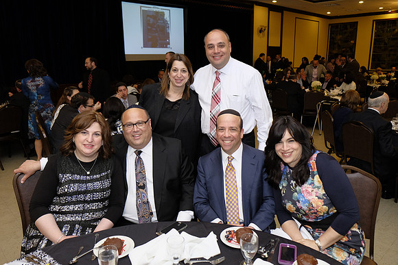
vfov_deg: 48.0
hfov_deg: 67.4
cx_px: 199
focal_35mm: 27
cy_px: 132
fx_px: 299
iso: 1000
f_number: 2.8
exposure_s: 1/180
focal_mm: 18
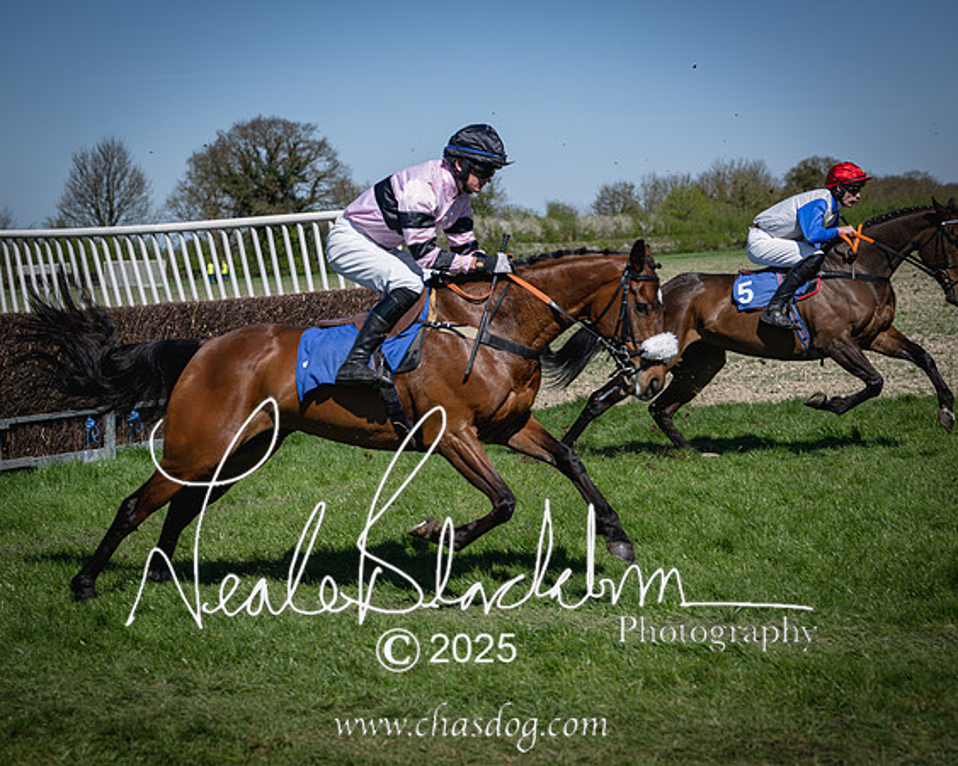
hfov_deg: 24.0
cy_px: 385
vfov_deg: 19.3
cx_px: 408
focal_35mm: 80
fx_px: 2255
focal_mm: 70
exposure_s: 1/2000
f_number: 4
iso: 110
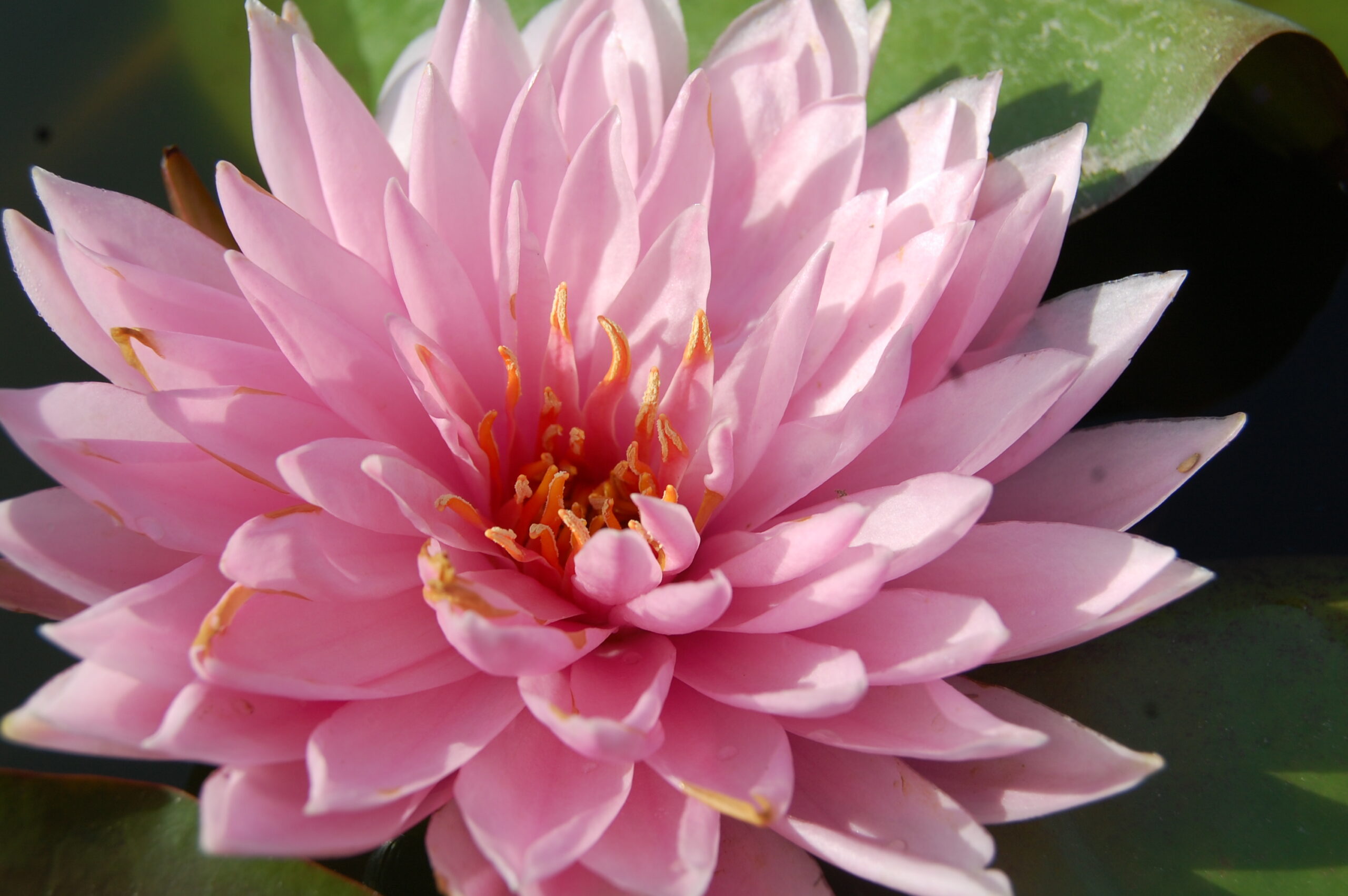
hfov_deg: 35.1
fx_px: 2132
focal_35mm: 57
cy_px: 448
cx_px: 674
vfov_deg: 23.7
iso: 200
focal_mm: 38
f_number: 9
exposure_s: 1/320
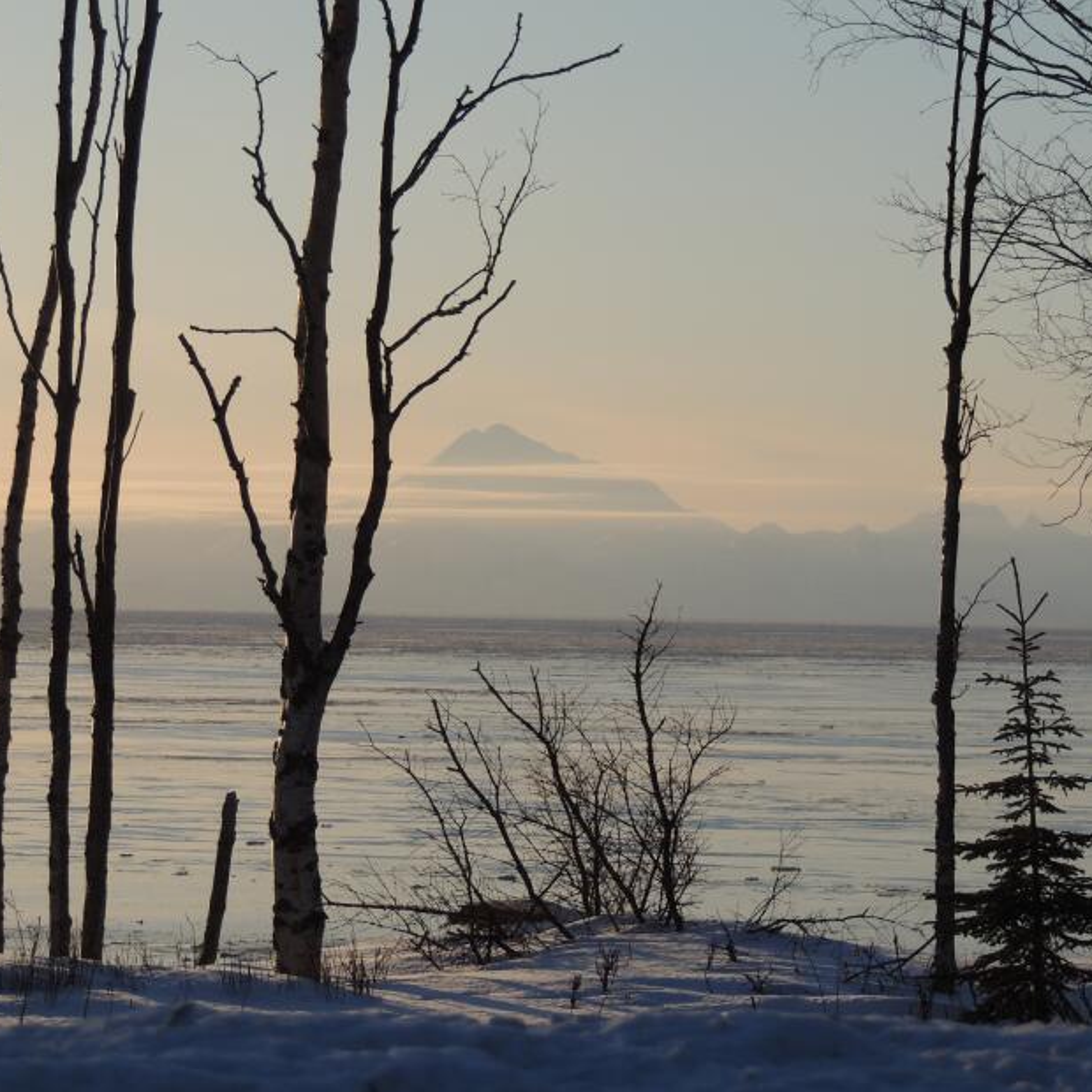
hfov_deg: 12.3
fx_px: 5068
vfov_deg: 12.3
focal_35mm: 142
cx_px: 634
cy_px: 547
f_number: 4.2
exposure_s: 1/1250
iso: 100
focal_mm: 21.4
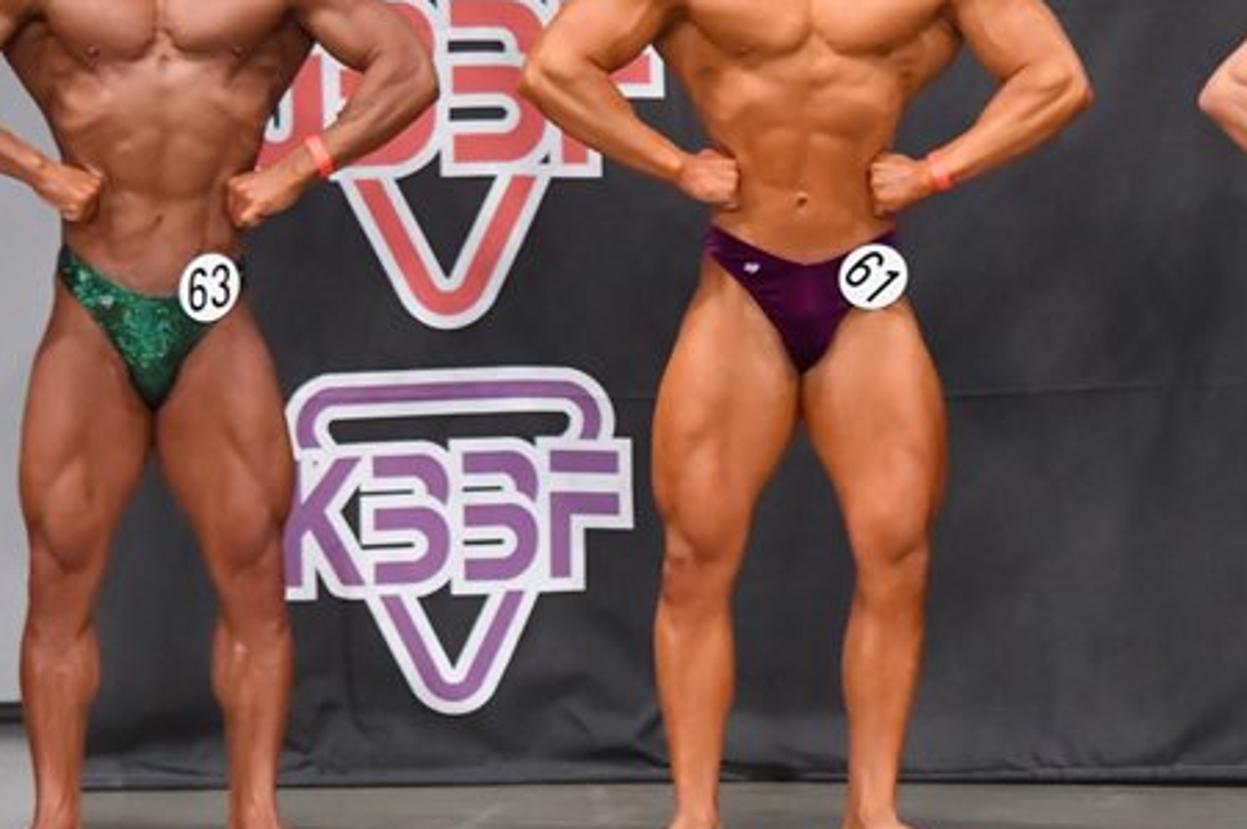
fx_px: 12910
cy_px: 293
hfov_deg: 5.5
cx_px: 906
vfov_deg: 3.7
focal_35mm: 373
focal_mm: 145
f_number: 5.6
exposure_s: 1/400
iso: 6400
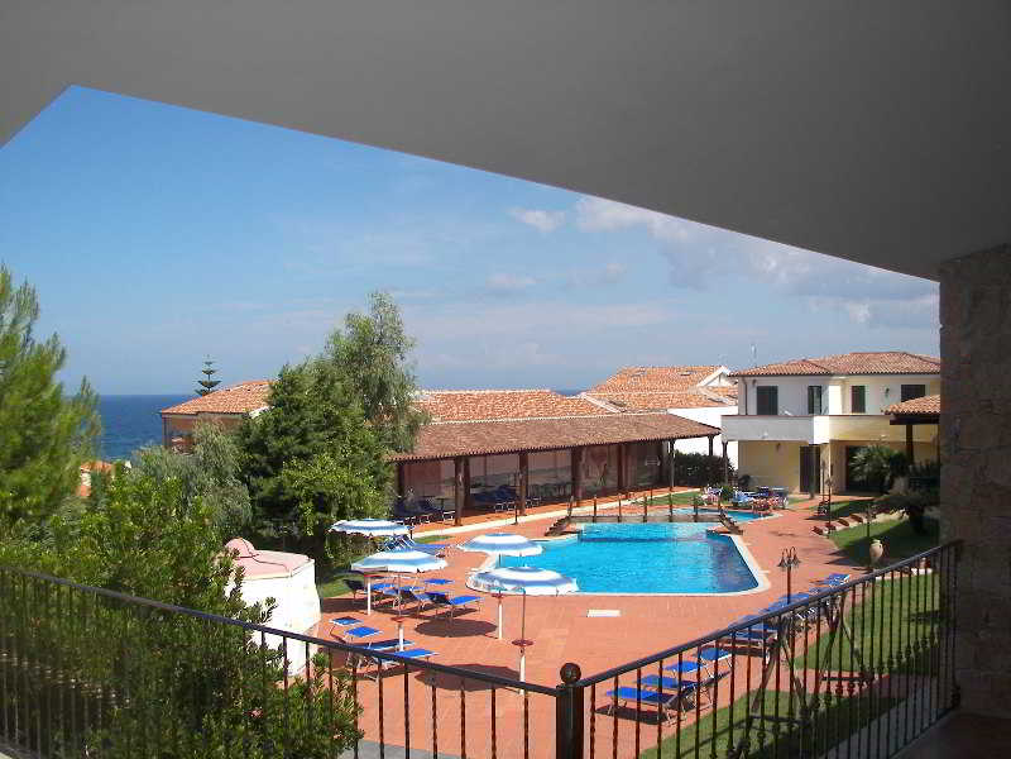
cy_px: 380
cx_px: 506
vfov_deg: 39.7
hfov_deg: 51.4
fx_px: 1051
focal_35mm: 36
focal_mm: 6
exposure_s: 1/800
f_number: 2.8
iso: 50
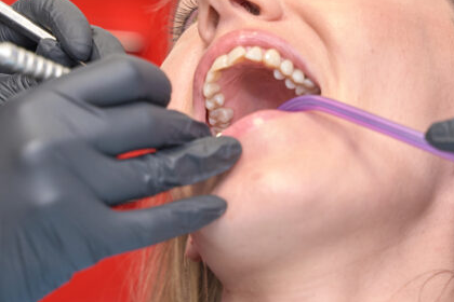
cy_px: 70
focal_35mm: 183
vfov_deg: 7.5
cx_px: 285
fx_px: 2308
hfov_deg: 11.2
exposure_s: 1/160
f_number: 4
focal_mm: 75
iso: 1250
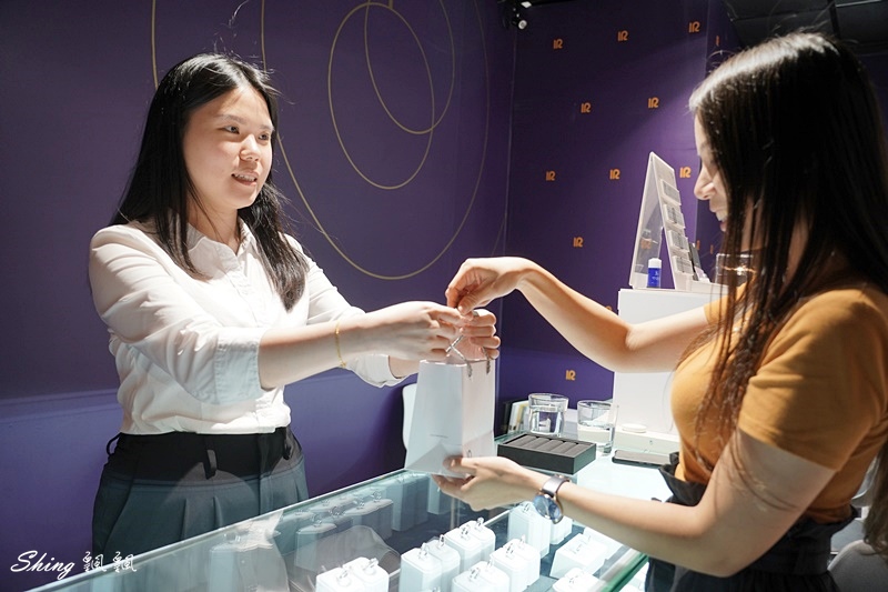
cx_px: 444
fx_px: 715
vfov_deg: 44.9
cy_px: 296
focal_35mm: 29
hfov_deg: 63.7
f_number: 4
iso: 500
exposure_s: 1/30
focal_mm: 29
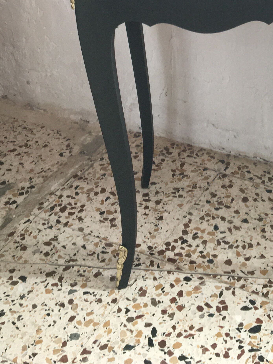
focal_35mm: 63
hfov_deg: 22.8
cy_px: -8
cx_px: 240
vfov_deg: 28.6
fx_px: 662
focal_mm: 4.15
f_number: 2.2
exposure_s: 1/33
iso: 100
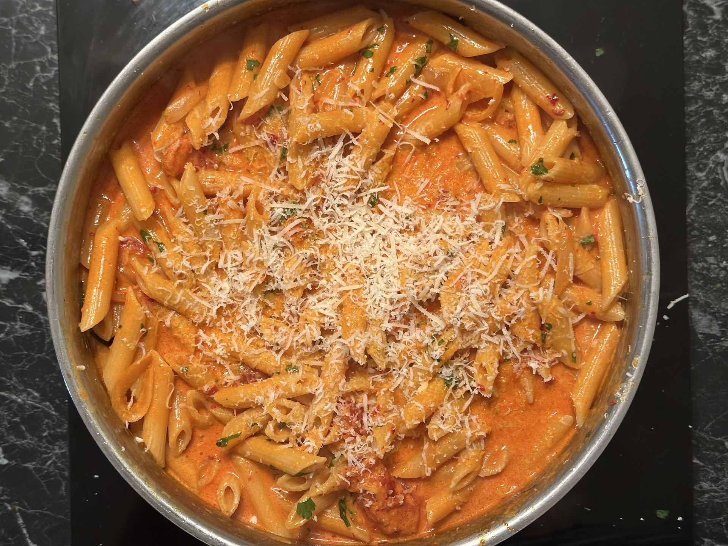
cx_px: 364
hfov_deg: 39.7
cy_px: 273
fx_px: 1009
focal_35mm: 48
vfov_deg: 30.3
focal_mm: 6.86
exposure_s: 1/50
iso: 160
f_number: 1.78
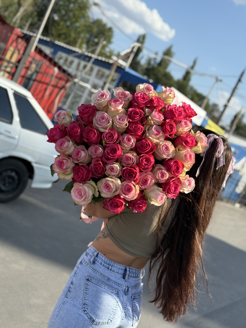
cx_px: 123
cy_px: 164
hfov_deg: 30.3
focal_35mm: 48
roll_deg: -25.5
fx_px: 455
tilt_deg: -3.3
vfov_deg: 39.7
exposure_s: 1/2577
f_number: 1.78
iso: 80
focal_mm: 6.76
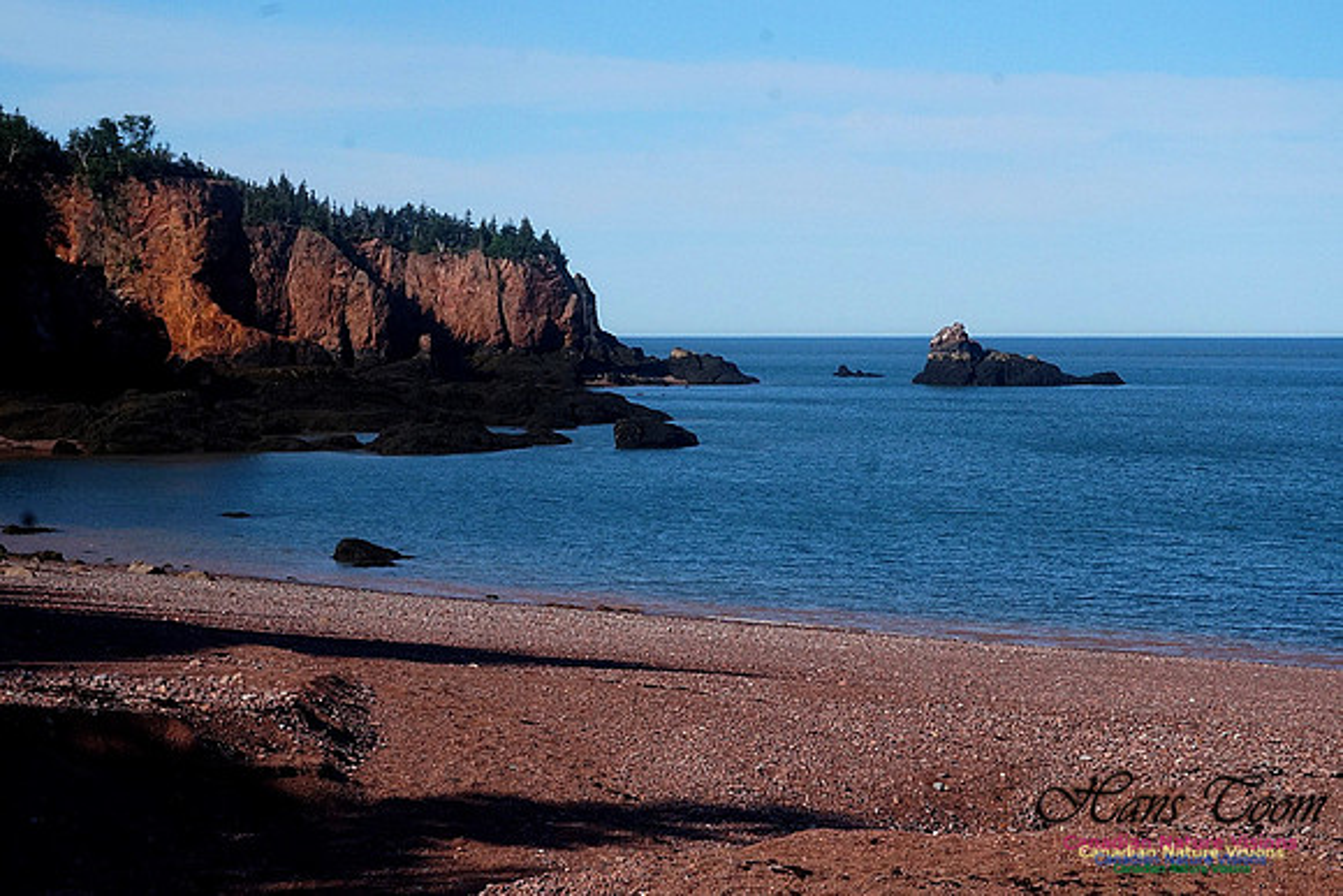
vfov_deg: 18.2
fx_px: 2798
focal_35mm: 75
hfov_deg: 27.0
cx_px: 672
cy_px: 448
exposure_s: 1/800
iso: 1000
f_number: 16
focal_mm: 50
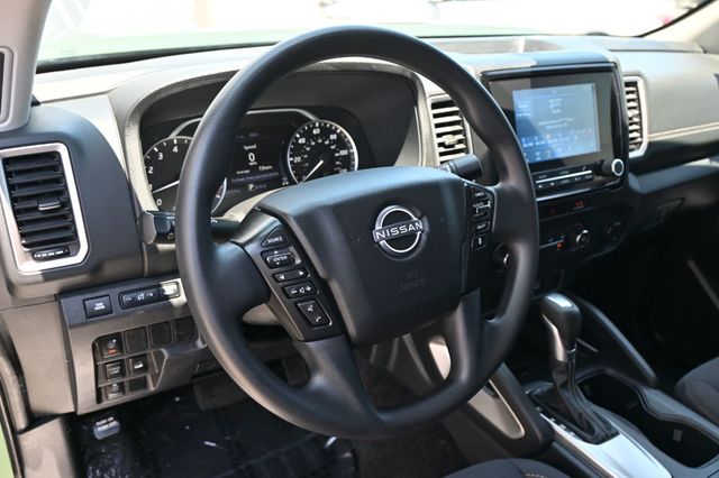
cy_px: 239
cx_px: 360
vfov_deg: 42.6
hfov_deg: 60.7
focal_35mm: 31
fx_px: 614
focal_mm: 20.5
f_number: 3.8
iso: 400
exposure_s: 1/160
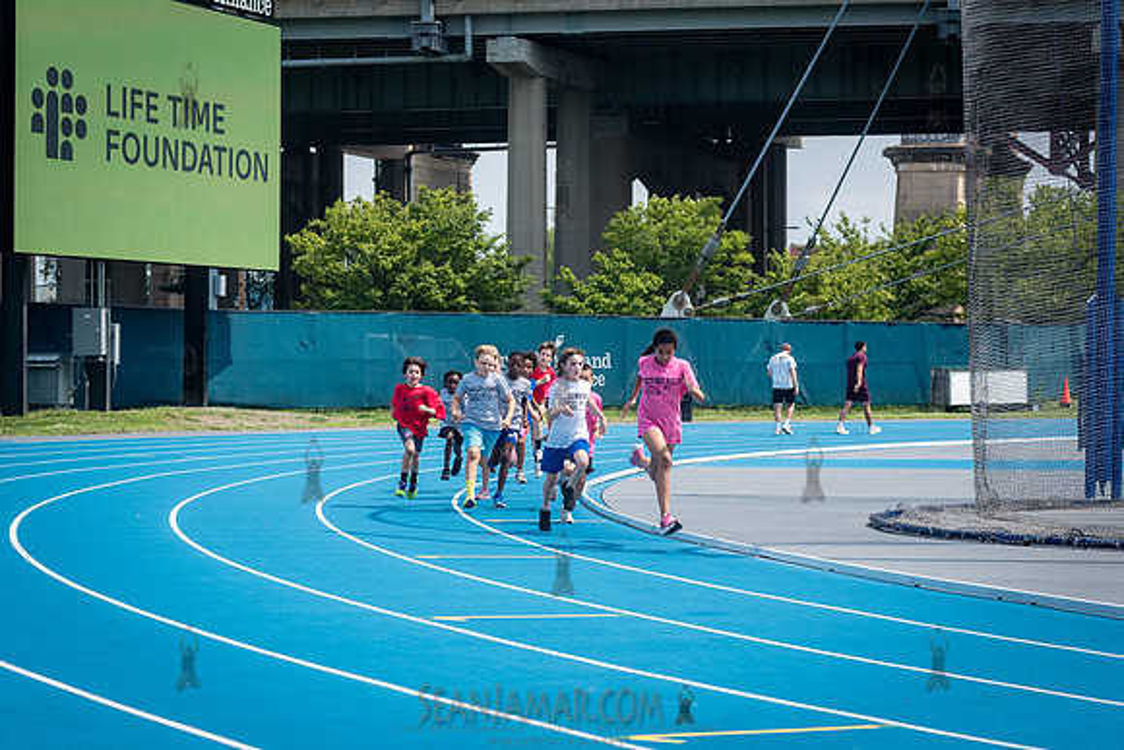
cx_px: 551
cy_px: 434
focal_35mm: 98
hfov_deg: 20.8
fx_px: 3060
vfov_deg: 14.0
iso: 160
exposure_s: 1/1250
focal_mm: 80
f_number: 5
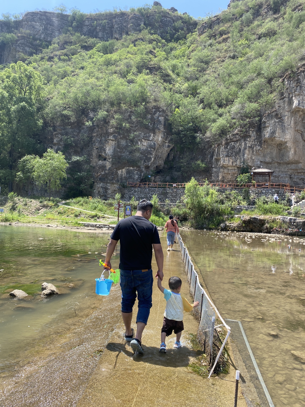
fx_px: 305
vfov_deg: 67.3
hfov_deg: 53.1
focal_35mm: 26
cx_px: 152
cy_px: 204
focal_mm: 4.25
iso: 32
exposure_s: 1/934
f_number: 1.8
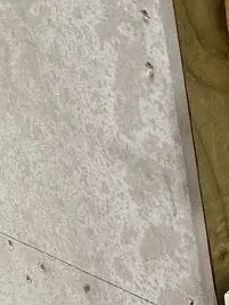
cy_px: 330
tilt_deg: -33.7
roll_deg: +9.1
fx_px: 924
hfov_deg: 13.9
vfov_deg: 18.1
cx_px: 242
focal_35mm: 105
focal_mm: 4.25
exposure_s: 1/122
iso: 80
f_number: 1.8
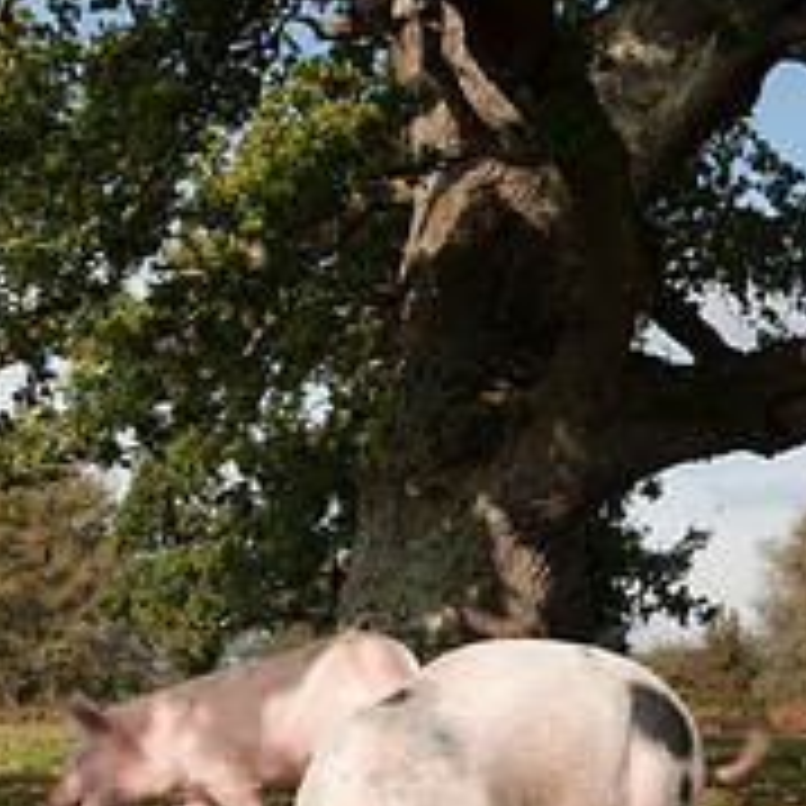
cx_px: 430
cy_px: 540
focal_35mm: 64
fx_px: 1686
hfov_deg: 26.9
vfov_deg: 26.7
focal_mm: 20
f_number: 10
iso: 200
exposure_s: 1/125
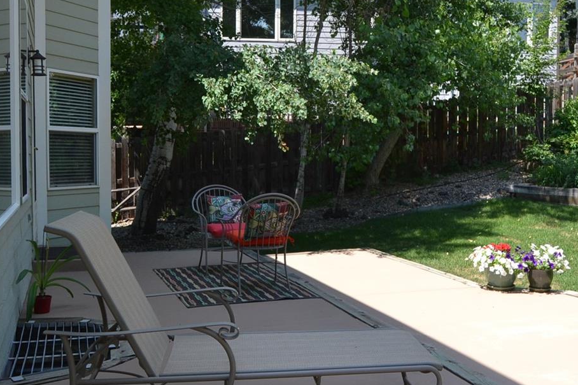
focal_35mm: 37
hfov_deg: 51.7
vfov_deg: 35.8
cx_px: 329
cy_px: 160
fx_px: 594
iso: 400
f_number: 9
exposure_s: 1/320
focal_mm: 14
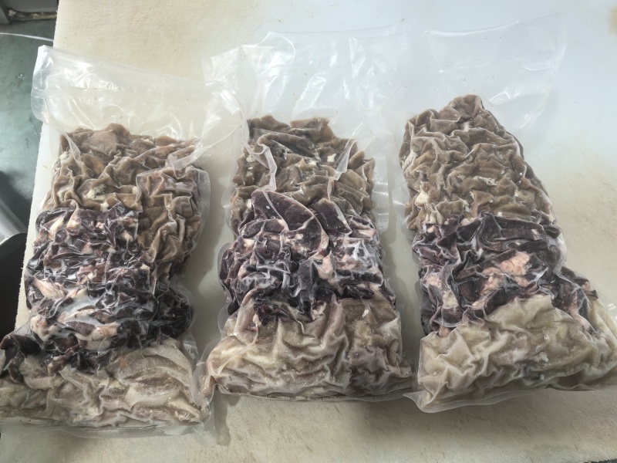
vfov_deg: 51.4
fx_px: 481
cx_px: 308
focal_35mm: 27
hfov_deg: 65.3
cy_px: 232
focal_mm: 5.75
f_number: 2
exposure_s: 1/50
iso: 200
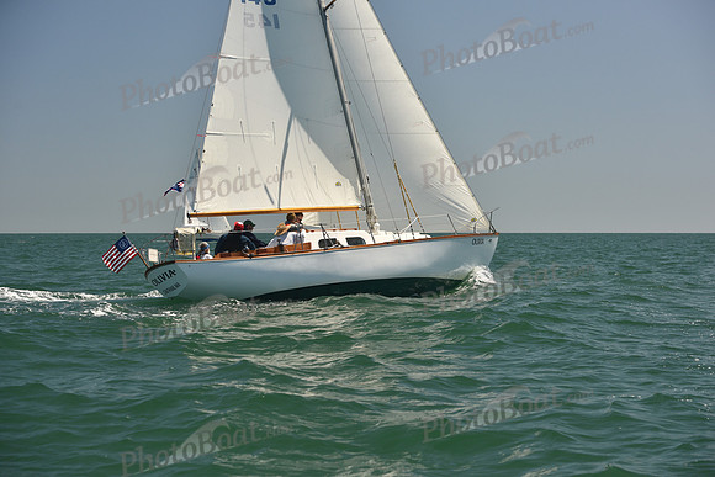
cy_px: 238
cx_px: 358
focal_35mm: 70
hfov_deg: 28.8
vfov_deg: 19.5
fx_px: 1391
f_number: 5.6
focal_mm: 70
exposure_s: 1/800
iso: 250
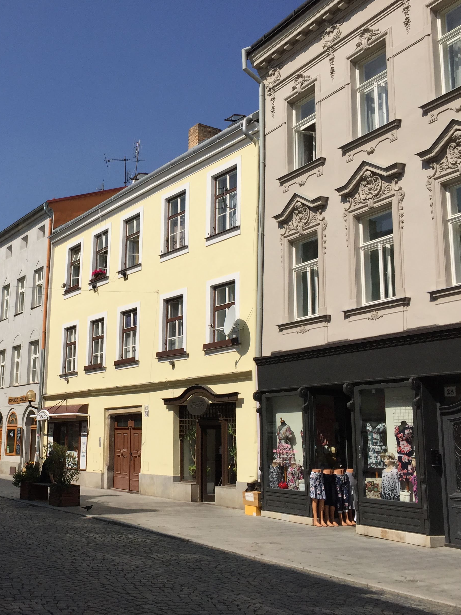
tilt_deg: +11.5
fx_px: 693
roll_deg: -1.7
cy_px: 305
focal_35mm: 39
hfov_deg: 35.9
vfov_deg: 47.9
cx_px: 107
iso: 32
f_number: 2.2
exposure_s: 1/4950
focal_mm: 4.15
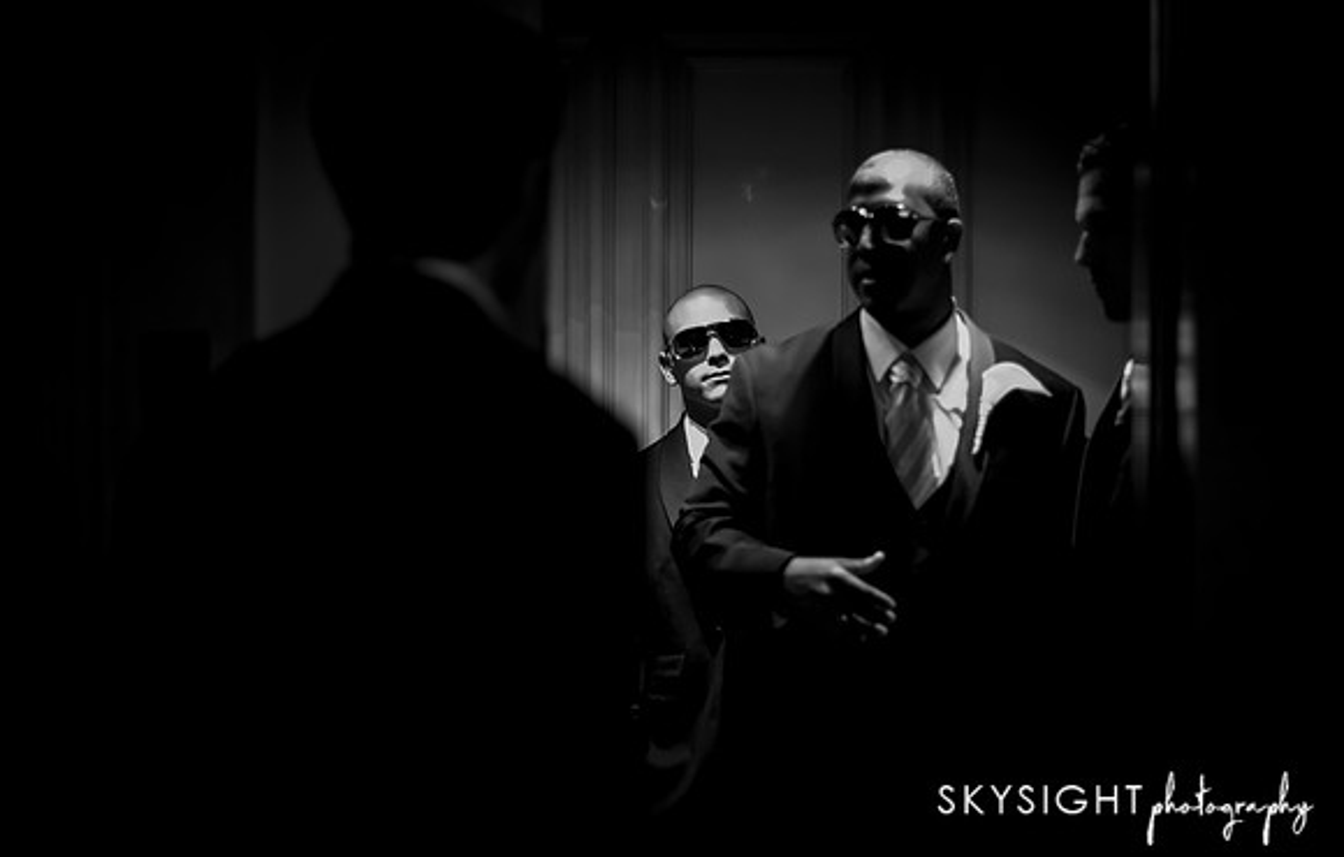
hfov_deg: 37.3
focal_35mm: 54
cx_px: 711
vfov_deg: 24.3
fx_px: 1992
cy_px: 464
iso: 3200
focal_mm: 50
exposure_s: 1/200
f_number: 1.4
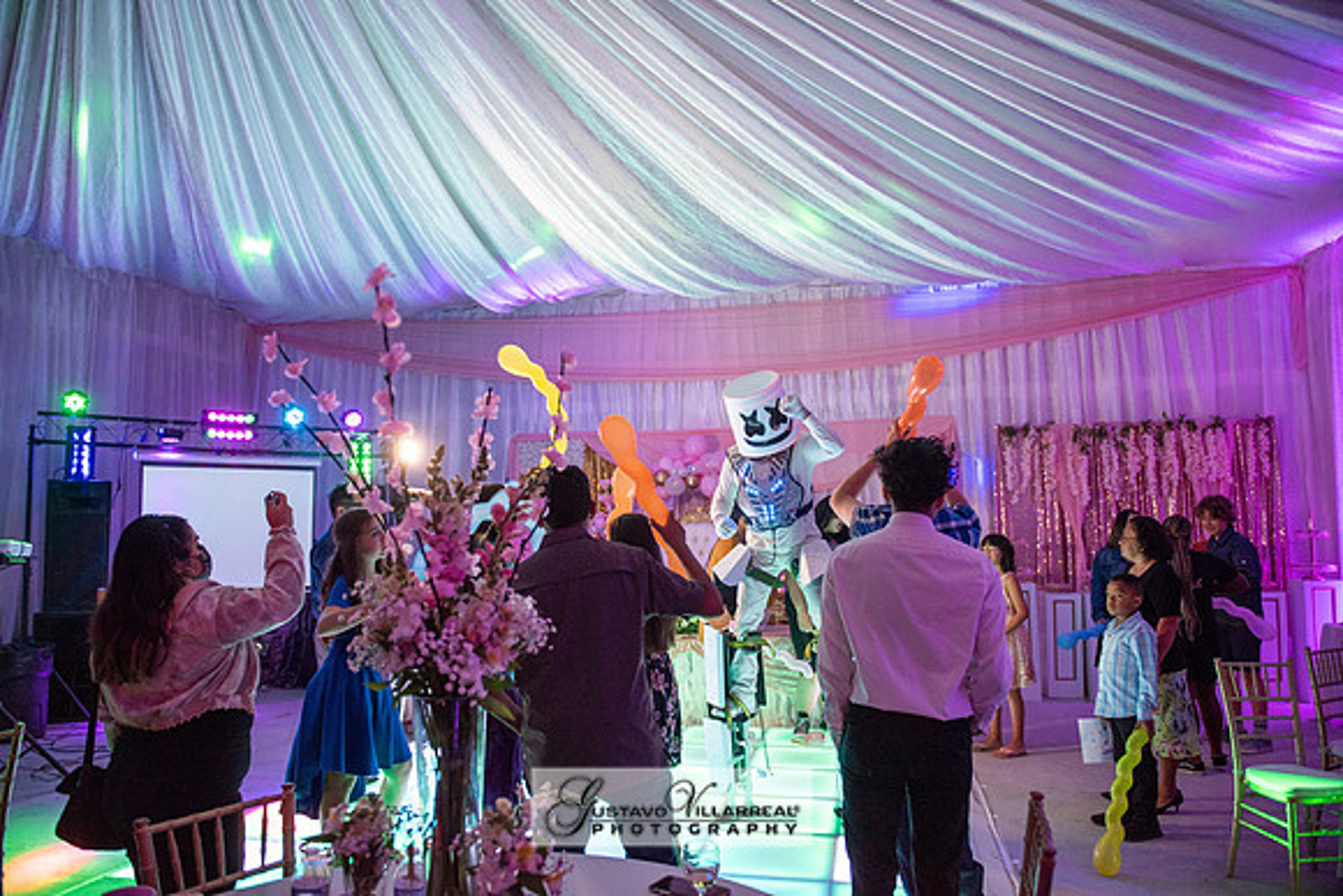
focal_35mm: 24
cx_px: 672
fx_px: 896
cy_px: 448
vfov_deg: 53.2
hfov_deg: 73.7
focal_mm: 24
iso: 1250
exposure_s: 1/125
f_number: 3.2
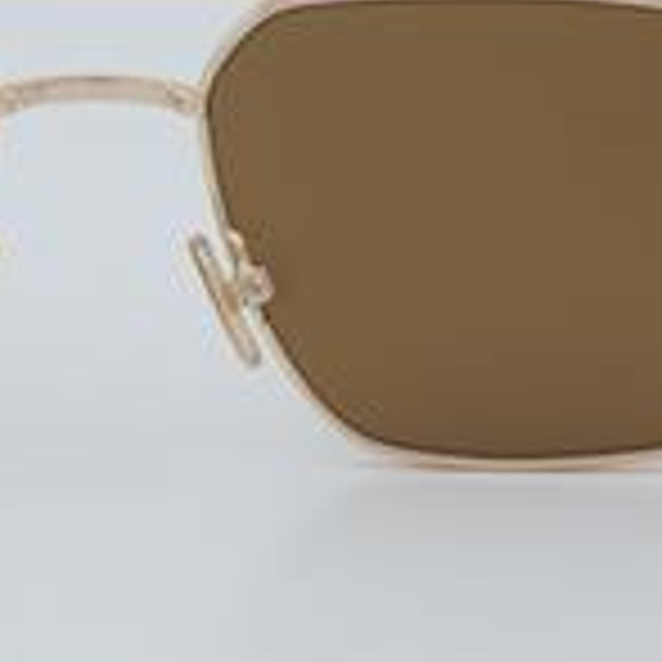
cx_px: 95
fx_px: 4114
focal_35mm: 190
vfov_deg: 9.2
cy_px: 207
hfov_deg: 9.2
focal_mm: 55
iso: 100
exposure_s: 1/3
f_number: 32
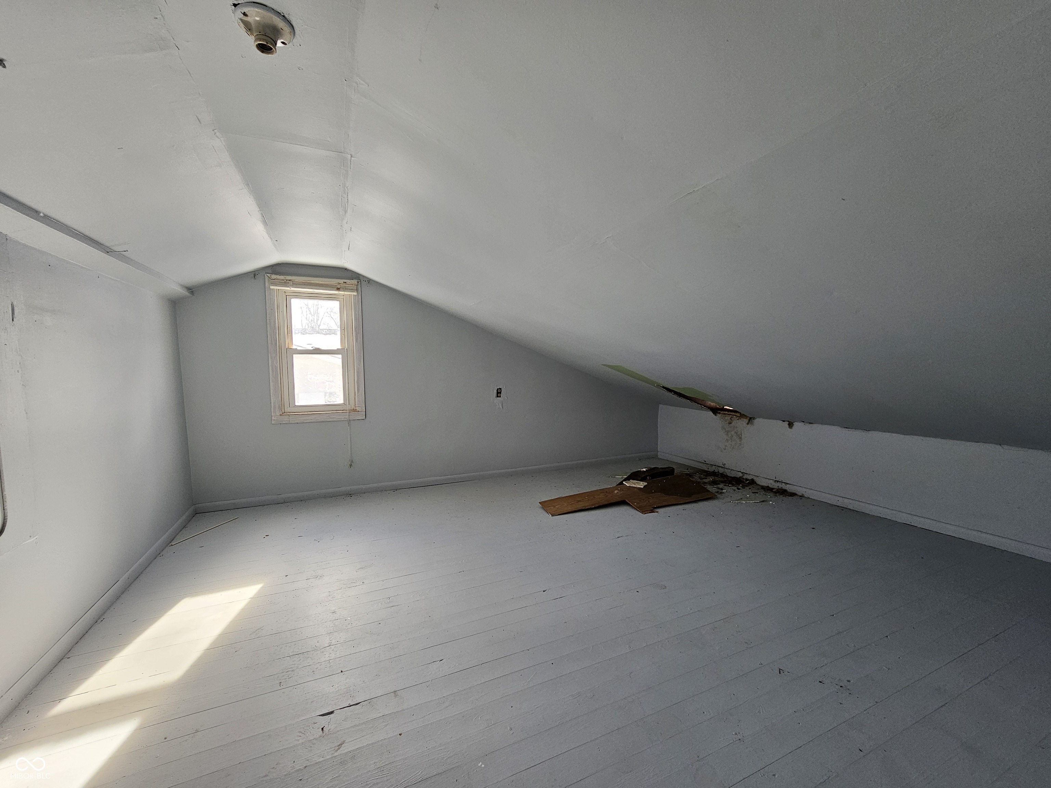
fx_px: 395
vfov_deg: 89.9
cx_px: 526
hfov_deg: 106.2
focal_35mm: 13
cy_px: 394
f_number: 2.2
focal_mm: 2.2
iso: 80
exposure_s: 1/60
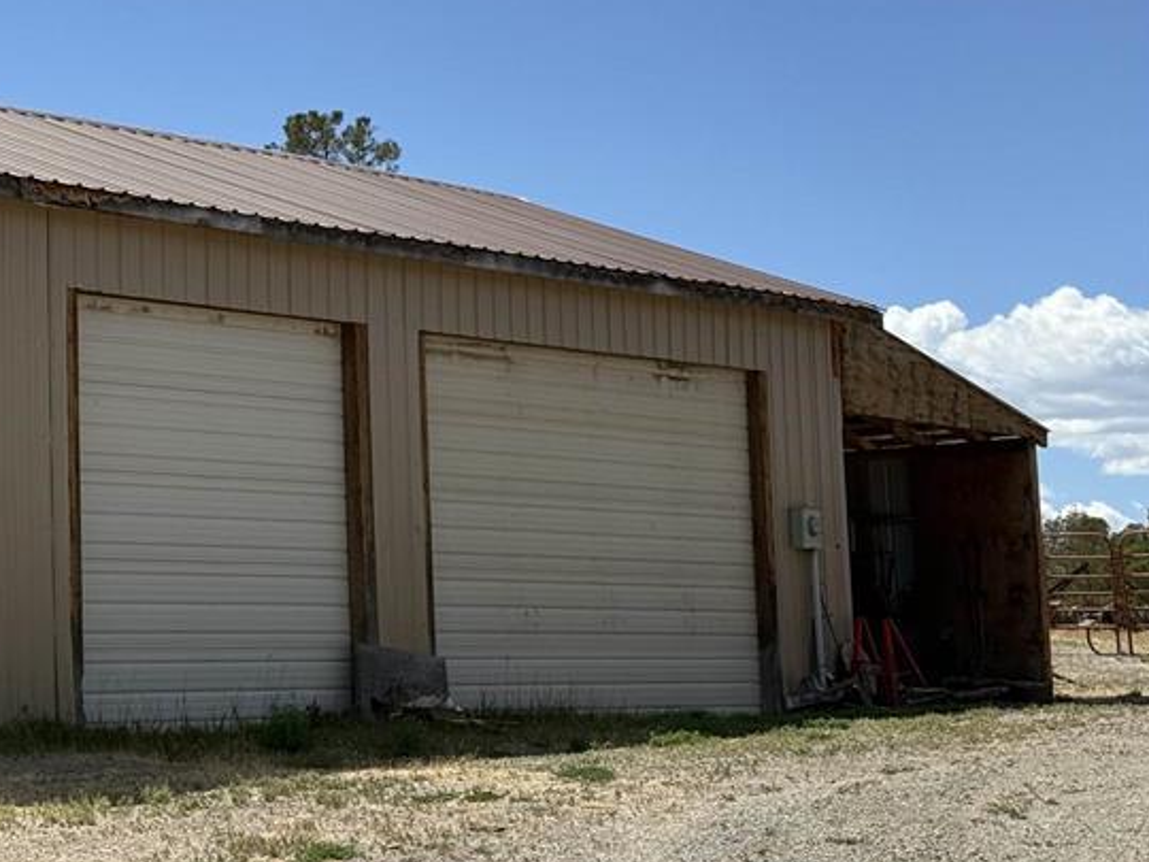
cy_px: 279
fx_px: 3021
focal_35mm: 91
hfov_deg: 21.0
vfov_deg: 16.2
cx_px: 68
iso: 80
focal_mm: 6.76
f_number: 1.78
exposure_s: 1/7143
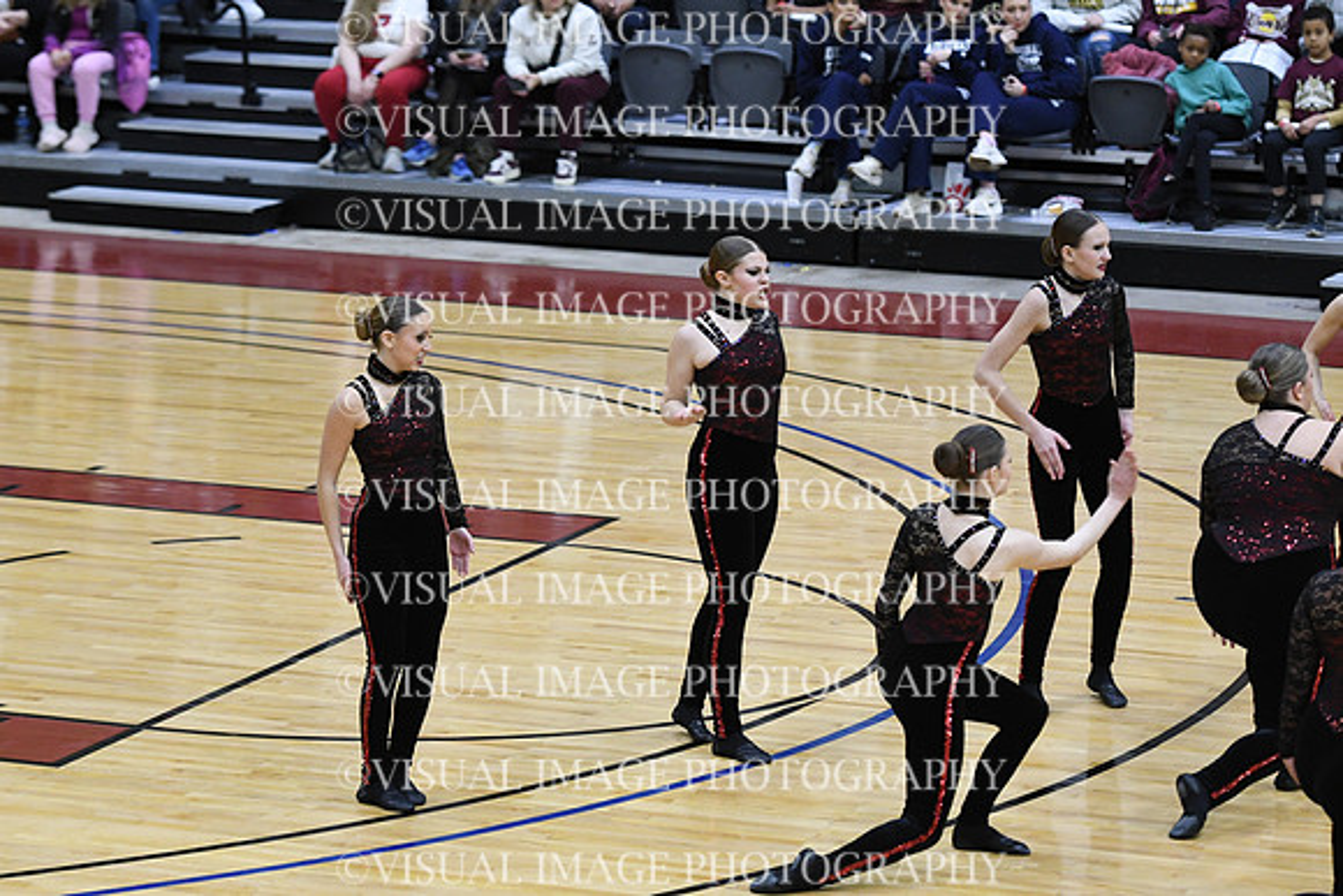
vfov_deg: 9.2
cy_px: 448
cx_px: 672
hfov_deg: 13.7
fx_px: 5597
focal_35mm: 150
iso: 3200
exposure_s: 1/400
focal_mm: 100
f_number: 2.8
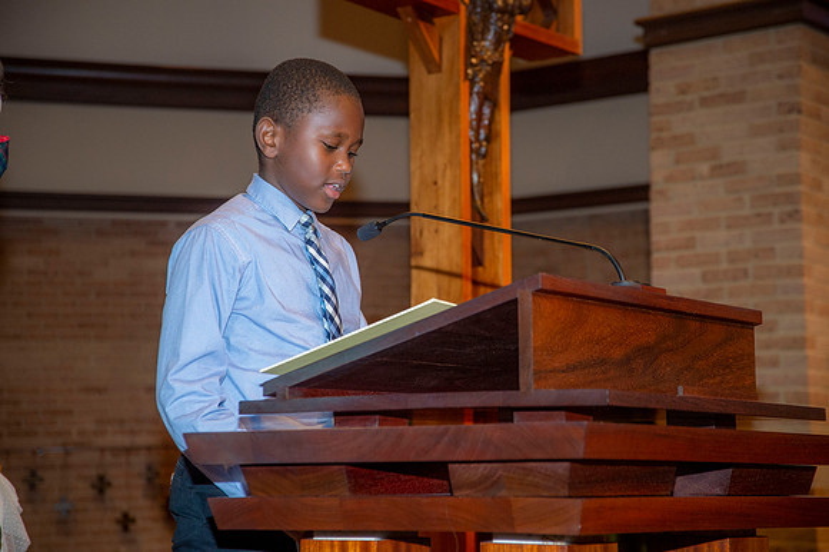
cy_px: 276
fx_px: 1956
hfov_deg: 23.9
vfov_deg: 16.1
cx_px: 414
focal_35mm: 85
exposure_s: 1/200
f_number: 5.6
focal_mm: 85
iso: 1600
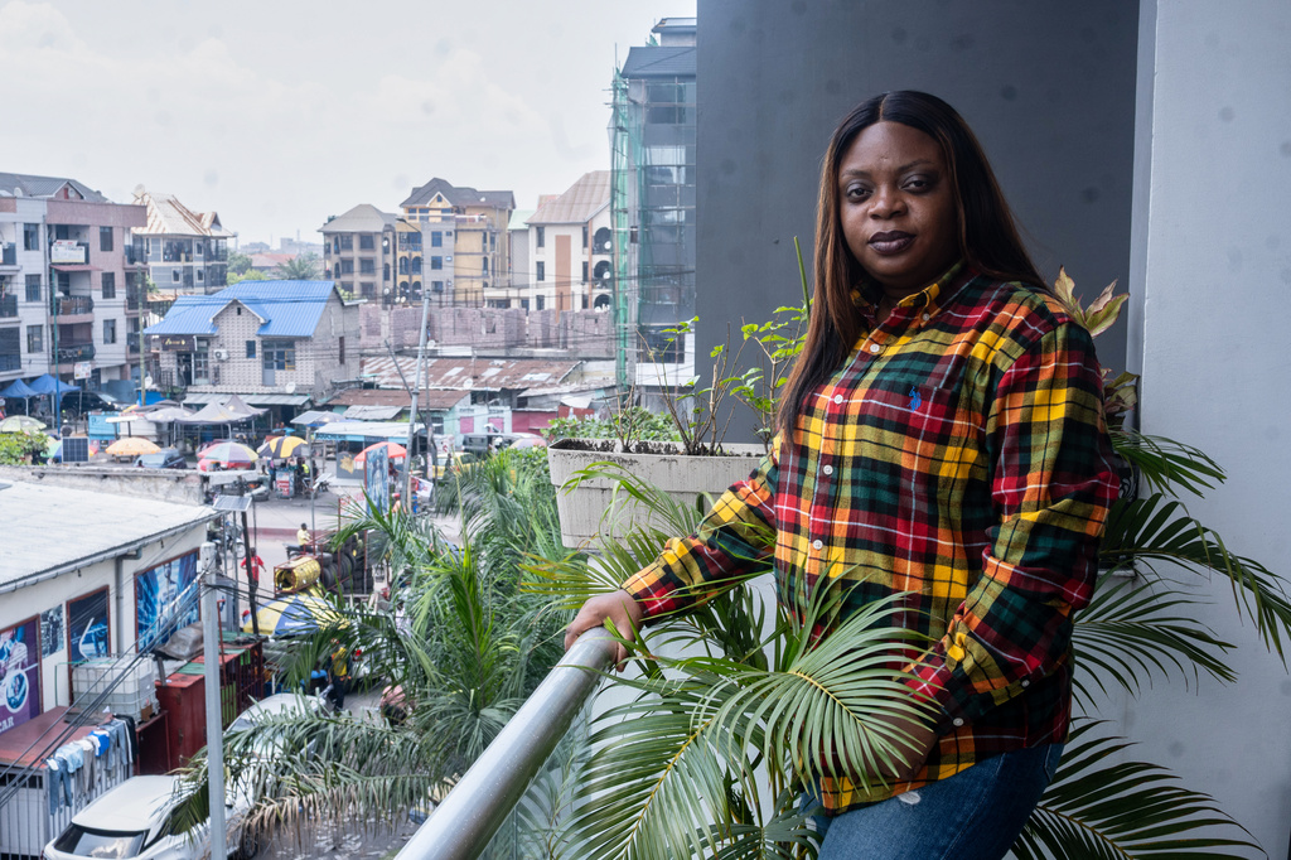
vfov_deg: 31.9
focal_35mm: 42
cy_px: 430
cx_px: 646
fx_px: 1506
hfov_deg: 46.4
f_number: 10
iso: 250
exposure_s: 1/125
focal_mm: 28
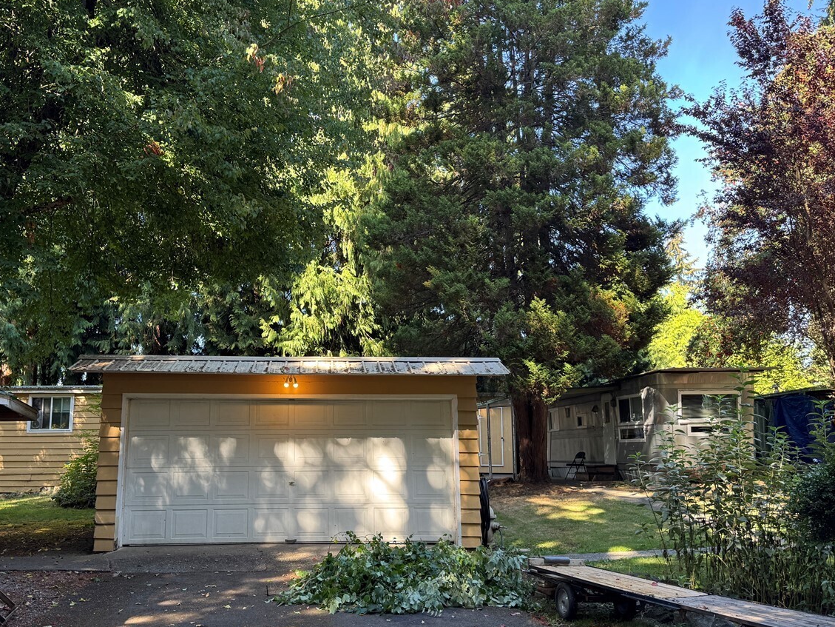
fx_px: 820
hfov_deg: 53.6
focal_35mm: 34
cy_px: 317
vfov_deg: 41.8
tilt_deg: +11.3
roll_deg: -0.9
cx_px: 339
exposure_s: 1/141
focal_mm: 6.76
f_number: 1.78
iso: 80
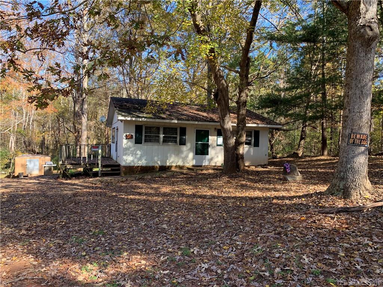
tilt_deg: +0.7
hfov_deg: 67.3
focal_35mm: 26
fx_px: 288
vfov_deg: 53.1
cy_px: 144
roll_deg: -2.2
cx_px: 192
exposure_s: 1/173
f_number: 1.8
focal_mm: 4.25
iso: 25
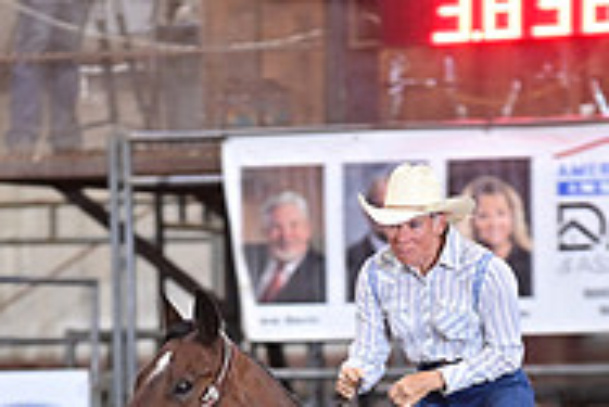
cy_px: 578
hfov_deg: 3.3
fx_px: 10513
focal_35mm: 621
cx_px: 261
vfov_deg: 2.2
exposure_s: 1/250
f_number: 3.2
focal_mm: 200
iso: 1600
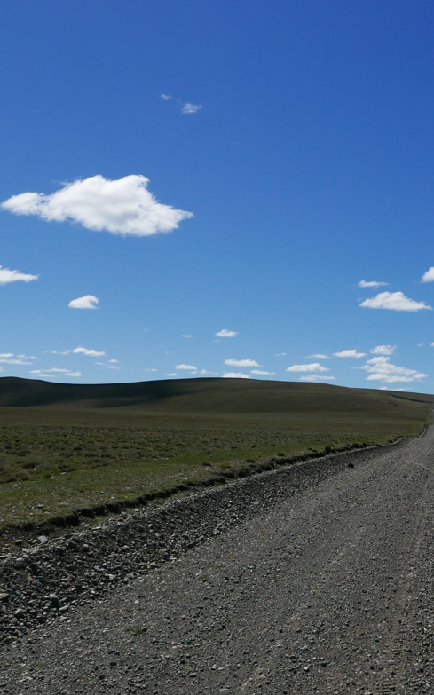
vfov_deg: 50.4
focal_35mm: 39
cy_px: 350
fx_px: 738
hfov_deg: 31.7
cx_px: 362
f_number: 5.6
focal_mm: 11.4
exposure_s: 1/2000
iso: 200
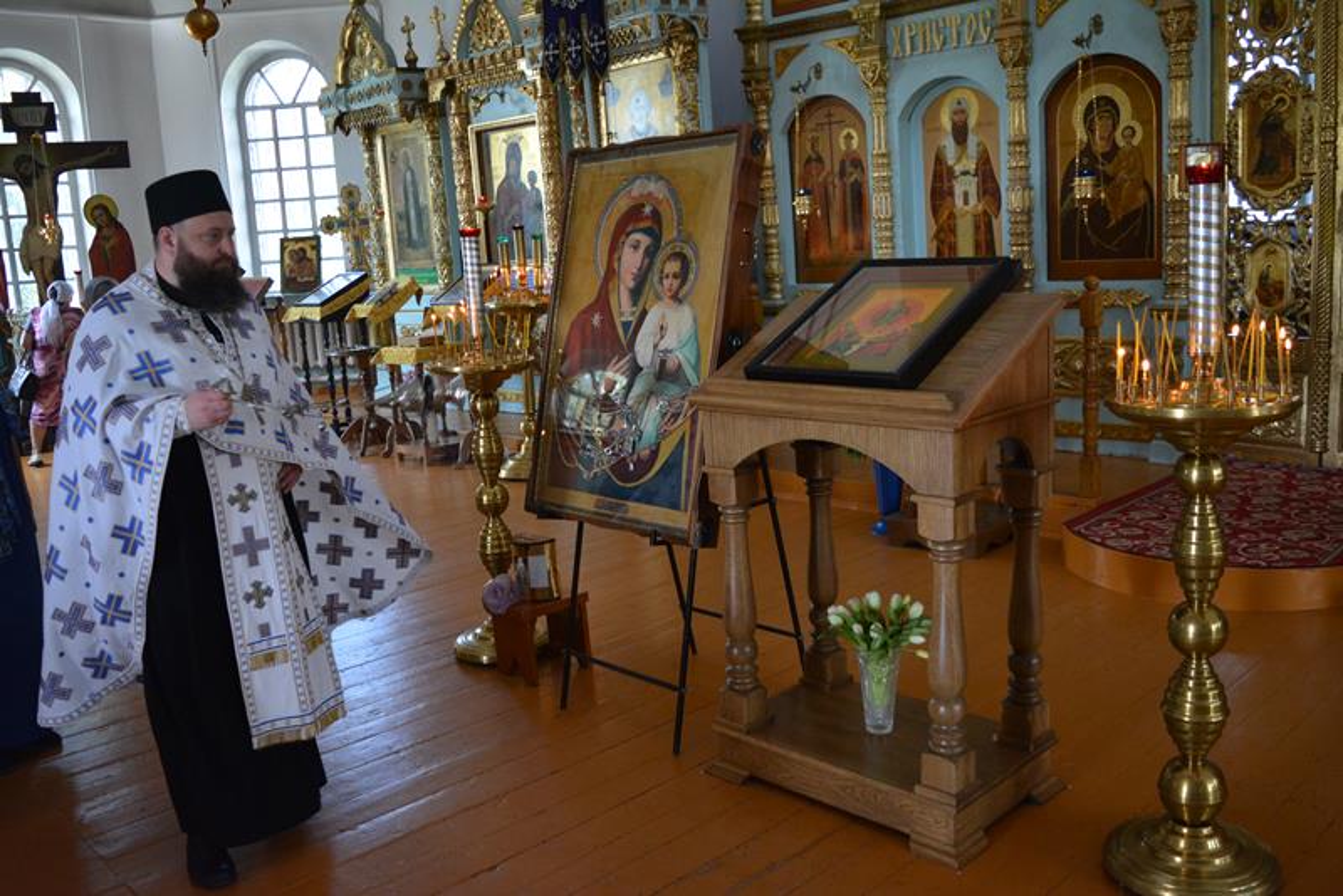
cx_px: 672
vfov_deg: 41.7
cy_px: 448
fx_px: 1175
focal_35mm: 32
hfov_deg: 59.5
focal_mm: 21
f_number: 3.8
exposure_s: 1/160
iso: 1600
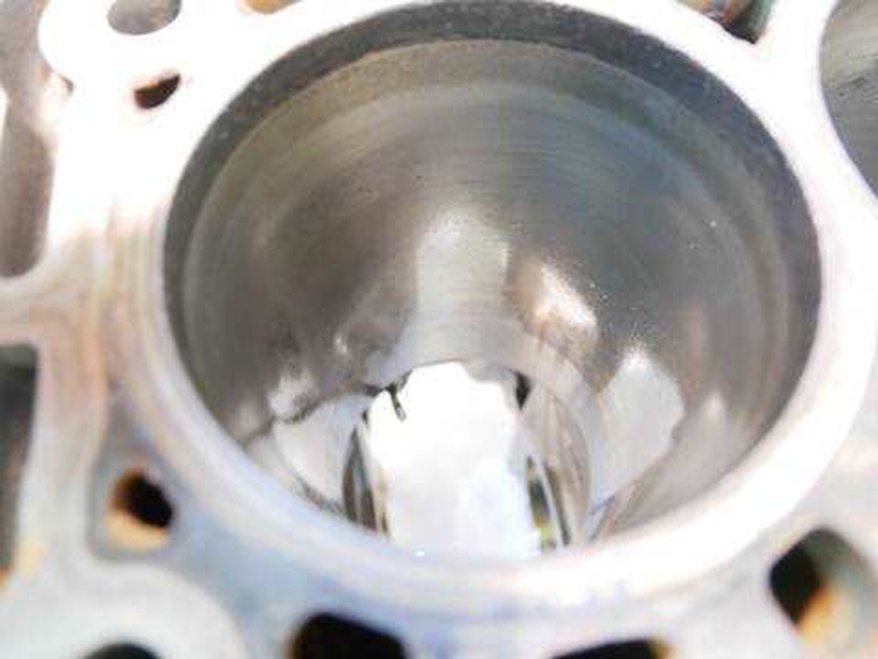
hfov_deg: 71.6
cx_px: 439
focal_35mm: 24
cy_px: 330
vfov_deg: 56.8
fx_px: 609
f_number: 3.5
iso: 3200
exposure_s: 1/15
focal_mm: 12
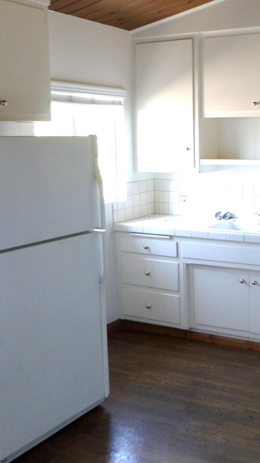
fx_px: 527
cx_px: 248
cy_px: 201
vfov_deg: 47.2
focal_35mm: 43
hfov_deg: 26.5
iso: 160
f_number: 2.5
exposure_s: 1/30
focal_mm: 4.5
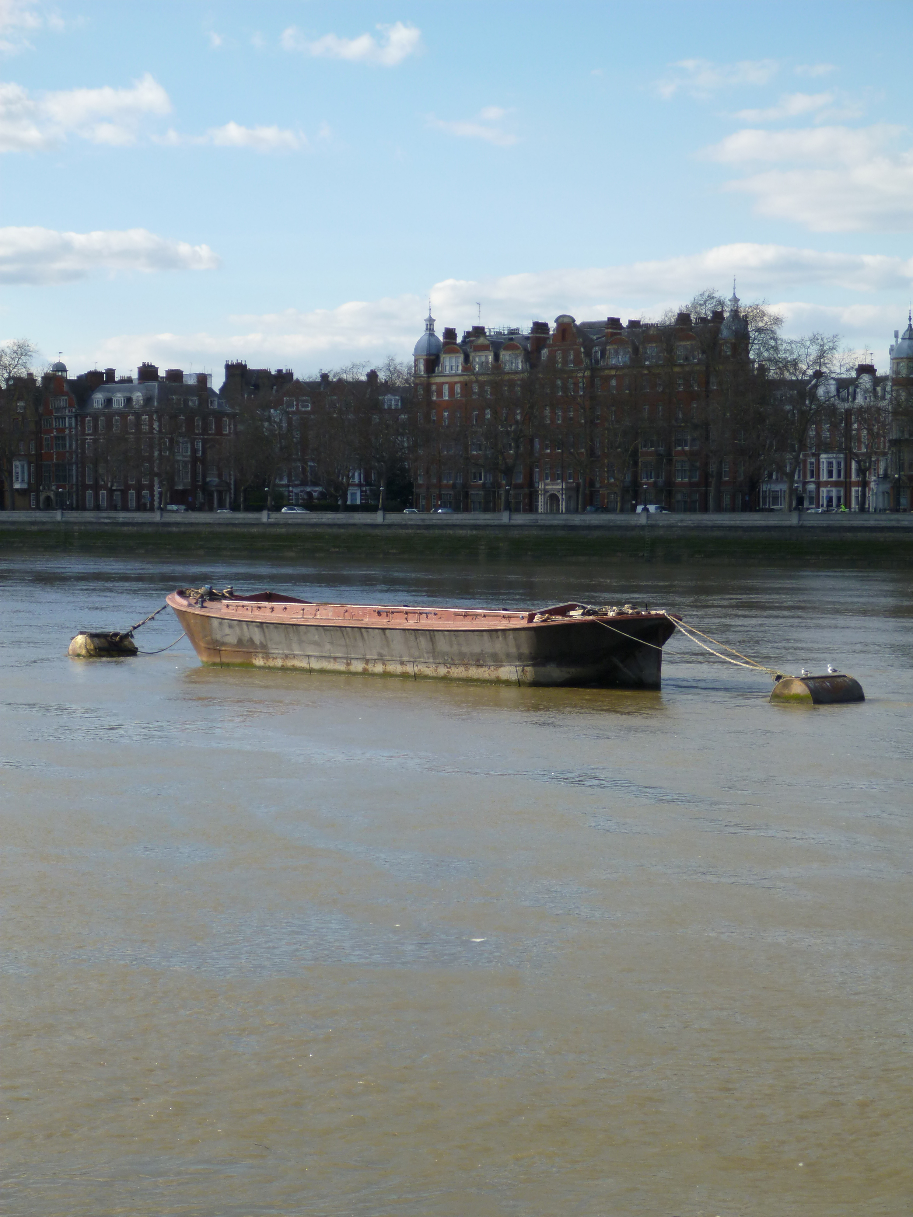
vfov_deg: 25.7
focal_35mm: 76
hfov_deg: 19.4
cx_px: 456
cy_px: 608
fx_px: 2673
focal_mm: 13.4
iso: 100
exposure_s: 1/250
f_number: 5.5
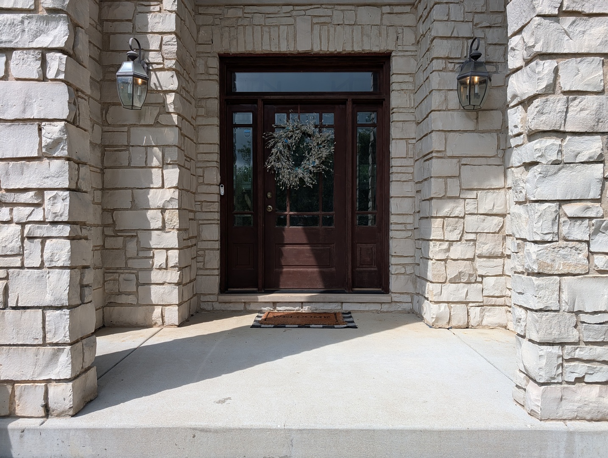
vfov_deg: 56.9
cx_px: 304
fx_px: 422
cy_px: 229
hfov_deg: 71.5
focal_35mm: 24
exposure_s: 1/1294
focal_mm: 6.9
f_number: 1.68
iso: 22
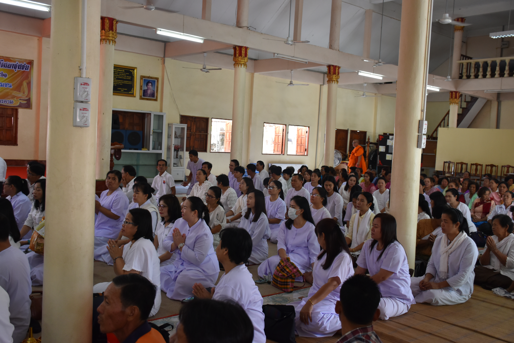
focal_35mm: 36
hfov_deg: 53.1
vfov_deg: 36.9
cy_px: 172
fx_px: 514
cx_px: 257
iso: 720
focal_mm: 24
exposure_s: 1/60
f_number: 4
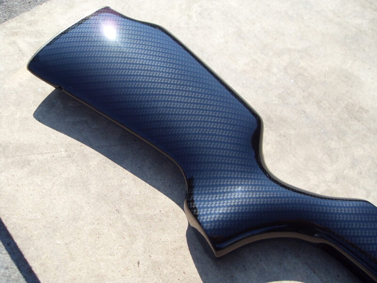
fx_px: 381
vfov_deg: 40.7
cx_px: 188
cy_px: 142
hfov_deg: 52.6
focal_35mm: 35
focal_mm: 6.3
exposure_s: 1/180
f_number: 7
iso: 80
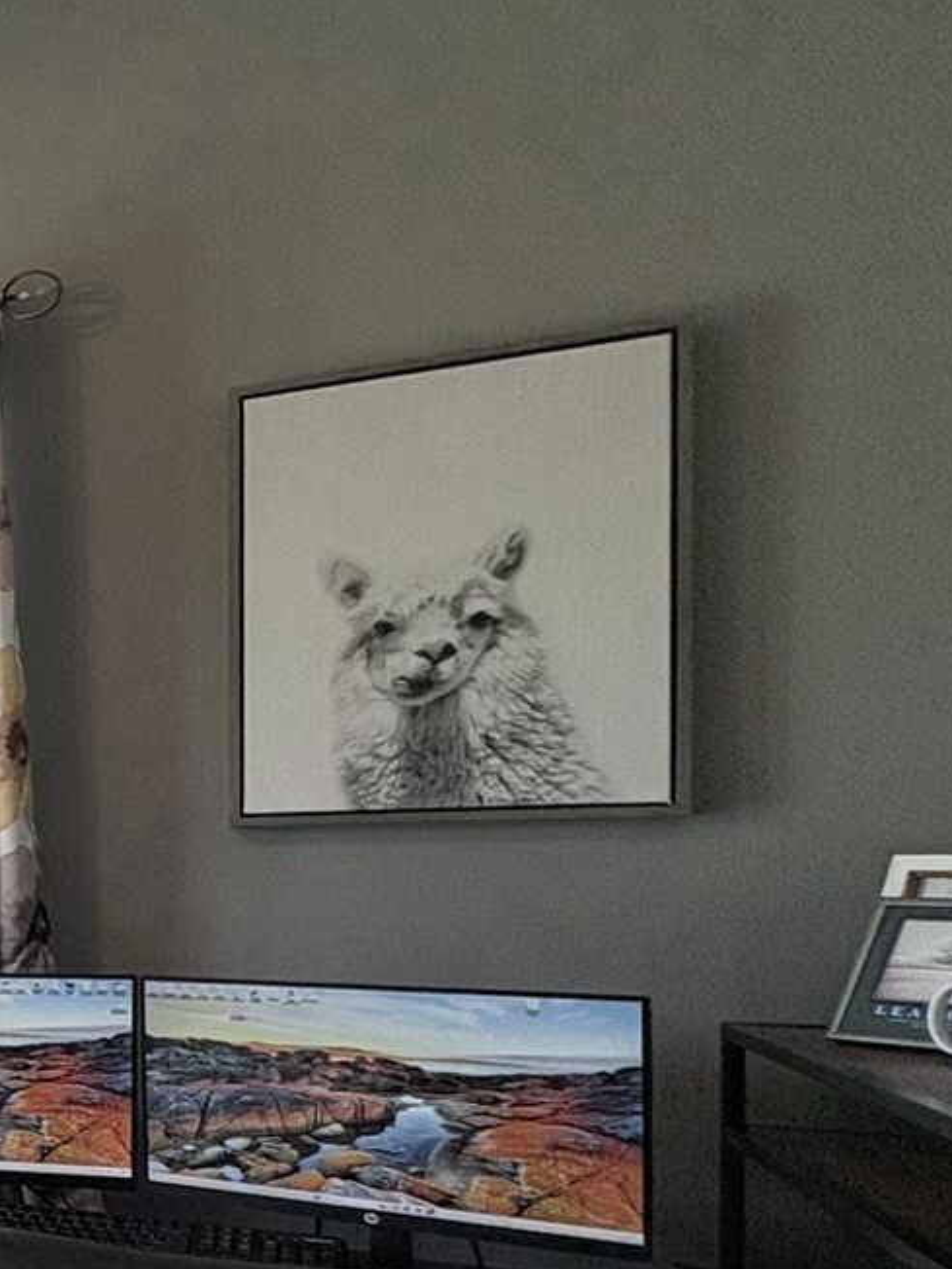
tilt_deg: -0.6
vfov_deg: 42.0
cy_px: 901
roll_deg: +0.9
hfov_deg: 19.7
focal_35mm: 44
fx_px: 1613
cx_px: -905
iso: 64
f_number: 2.2
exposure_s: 1/167
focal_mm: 2.22
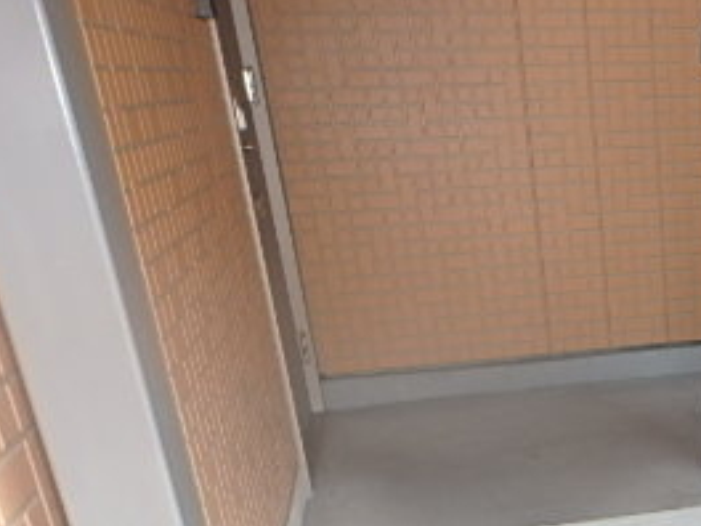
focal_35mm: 51
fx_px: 1033
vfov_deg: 26.4
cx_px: 778
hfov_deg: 32.7
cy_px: 571
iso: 160
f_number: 3.5
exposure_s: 1/60
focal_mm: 3.7
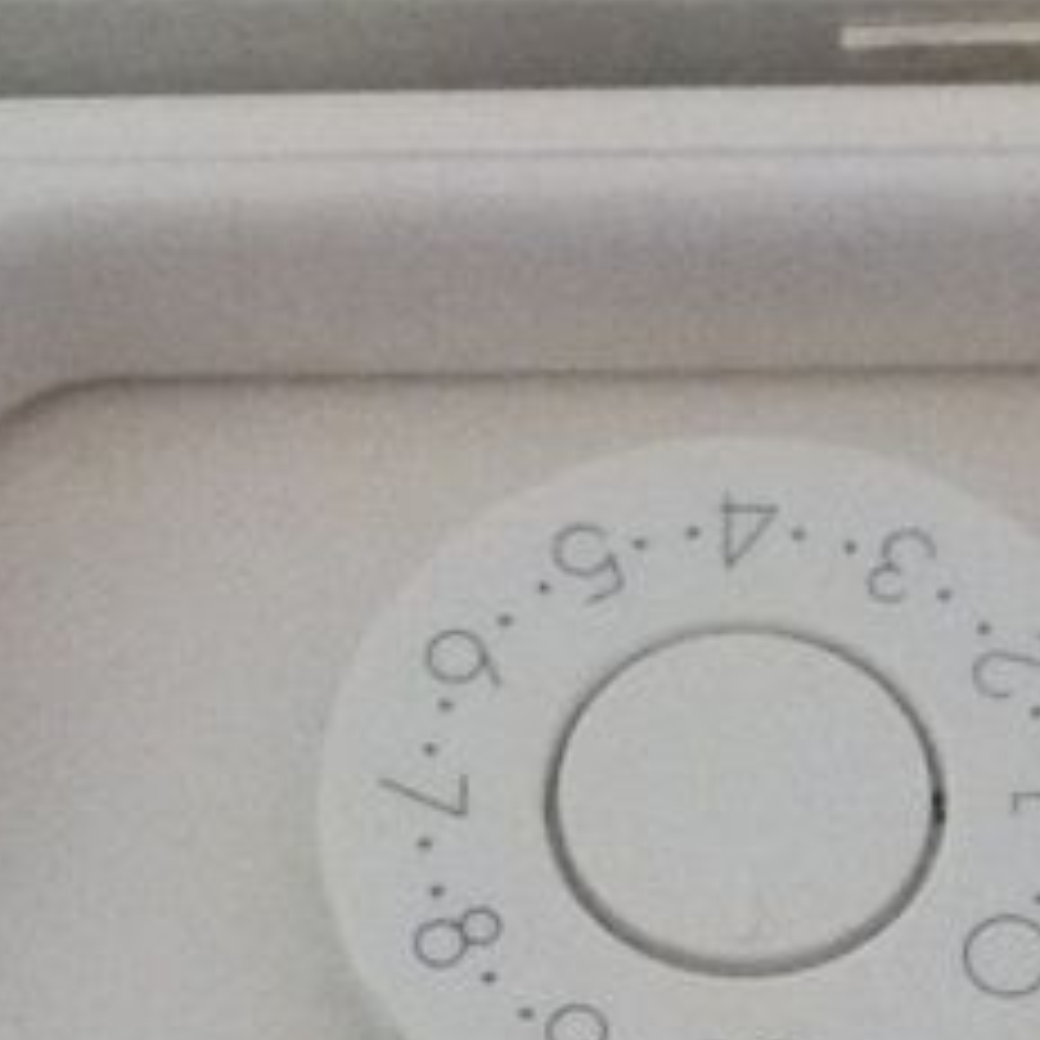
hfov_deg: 15.1
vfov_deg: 14.5
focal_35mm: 115
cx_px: 810
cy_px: 1382
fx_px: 3909
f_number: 3.3
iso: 1600
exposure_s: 1/50
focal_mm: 4.1
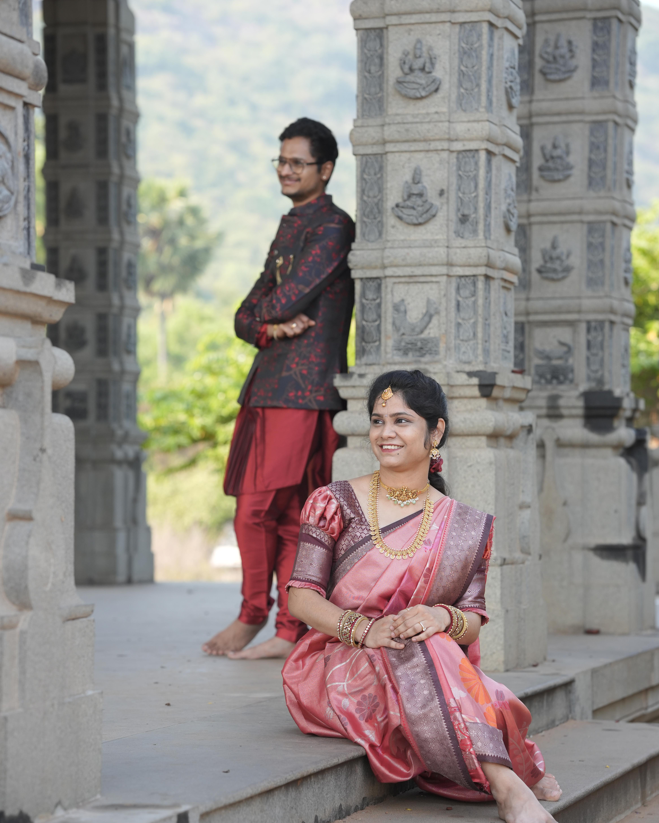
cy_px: 429
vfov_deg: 20.0
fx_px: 2340
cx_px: 330
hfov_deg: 16.0
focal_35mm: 96
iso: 500
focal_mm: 85
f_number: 3.5
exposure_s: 1/640
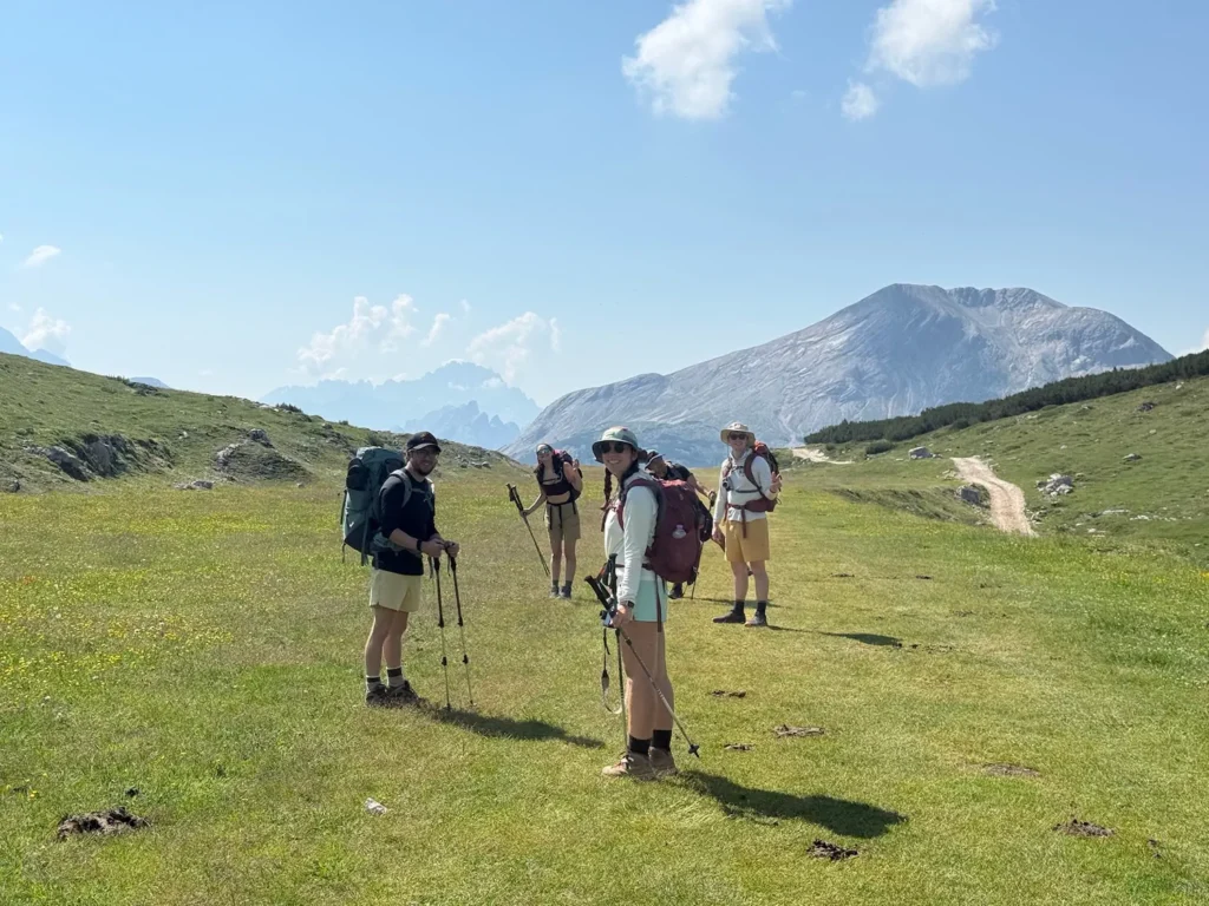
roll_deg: -1.4
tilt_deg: +0.1
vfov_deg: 30.3
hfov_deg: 39.7
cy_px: 453
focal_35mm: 48
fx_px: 1676
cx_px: 604
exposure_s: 1/11364
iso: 80
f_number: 1.78
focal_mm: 6.76
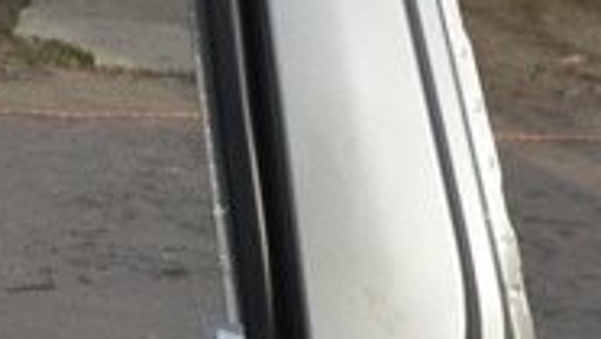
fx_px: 3172
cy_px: 467
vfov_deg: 6.1
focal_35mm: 199
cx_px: 472
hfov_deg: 10.8
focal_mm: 23
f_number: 6.3
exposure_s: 1/160
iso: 100
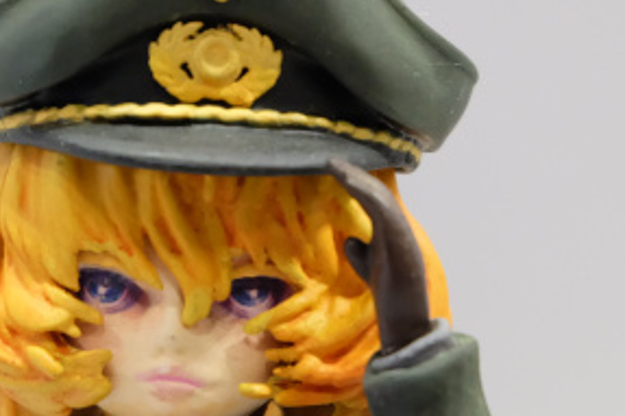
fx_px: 3626
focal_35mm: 209
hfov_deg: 9.8
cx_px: 226
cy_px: 374
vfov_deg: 6.6
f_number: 5.6
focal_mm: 50
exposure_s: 1/38
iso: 3200
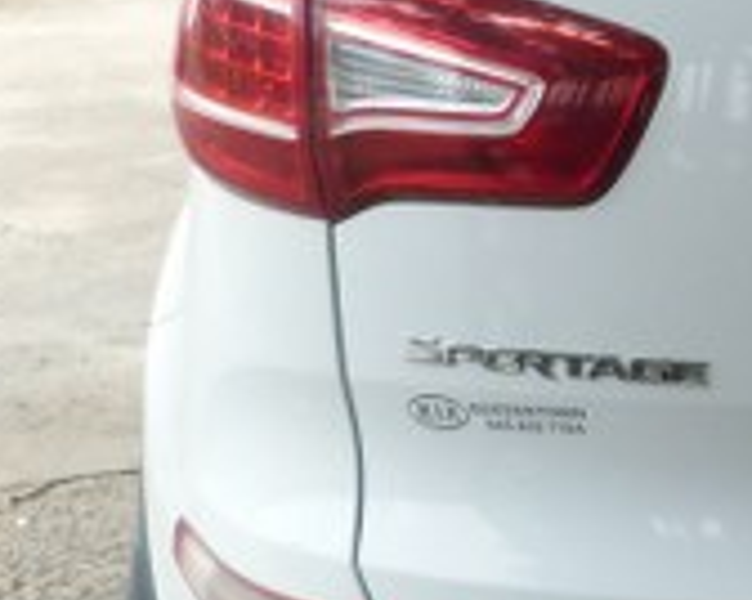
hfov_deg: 18.8
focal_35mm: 93
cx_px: 1043
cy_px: 76
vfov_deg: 16.3
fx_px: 2067
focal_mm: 4.5
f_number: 2.8
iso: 200
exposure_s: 1/500
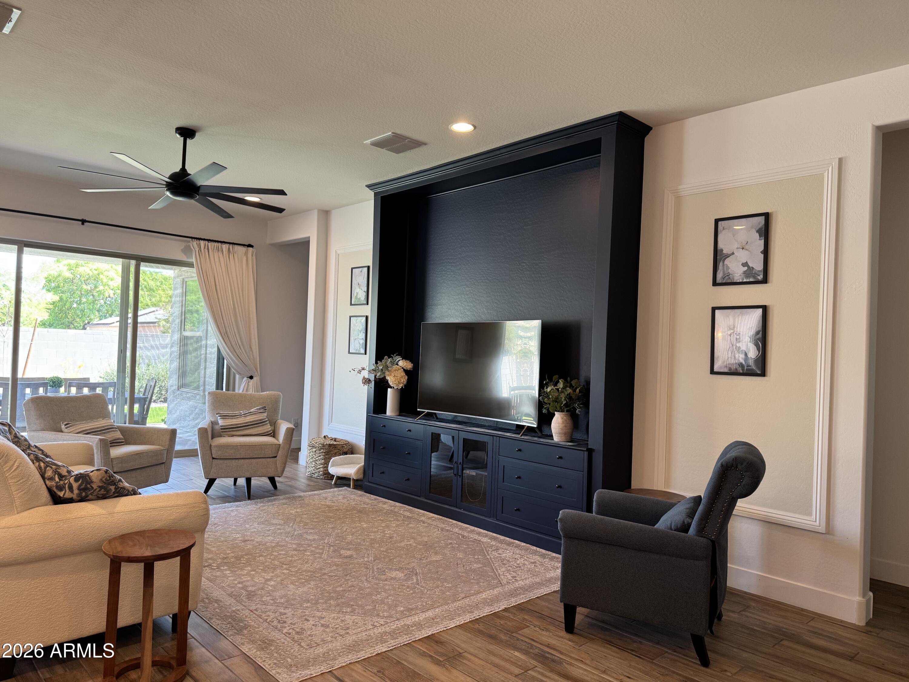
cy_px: 341
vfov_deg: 56.8
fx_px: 630
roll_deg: -1.9
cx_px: 454
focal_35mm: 24
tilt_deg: -0.3
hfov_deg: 71.6
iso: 125
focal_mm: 6.76
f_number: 1.78
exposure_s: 1/60
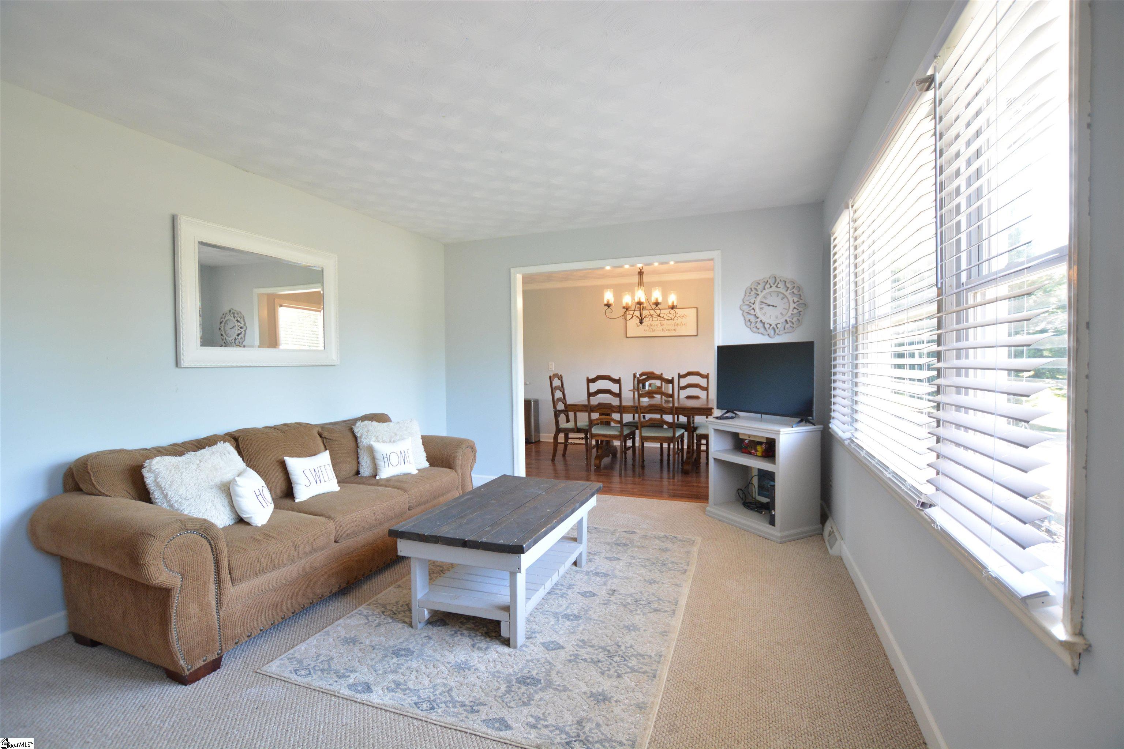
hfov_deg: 100.4
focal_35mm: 15
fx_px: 468
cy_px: 374
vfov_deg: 77.3
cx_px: 562
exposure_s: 1/60
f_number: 4
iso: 800
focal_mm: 10
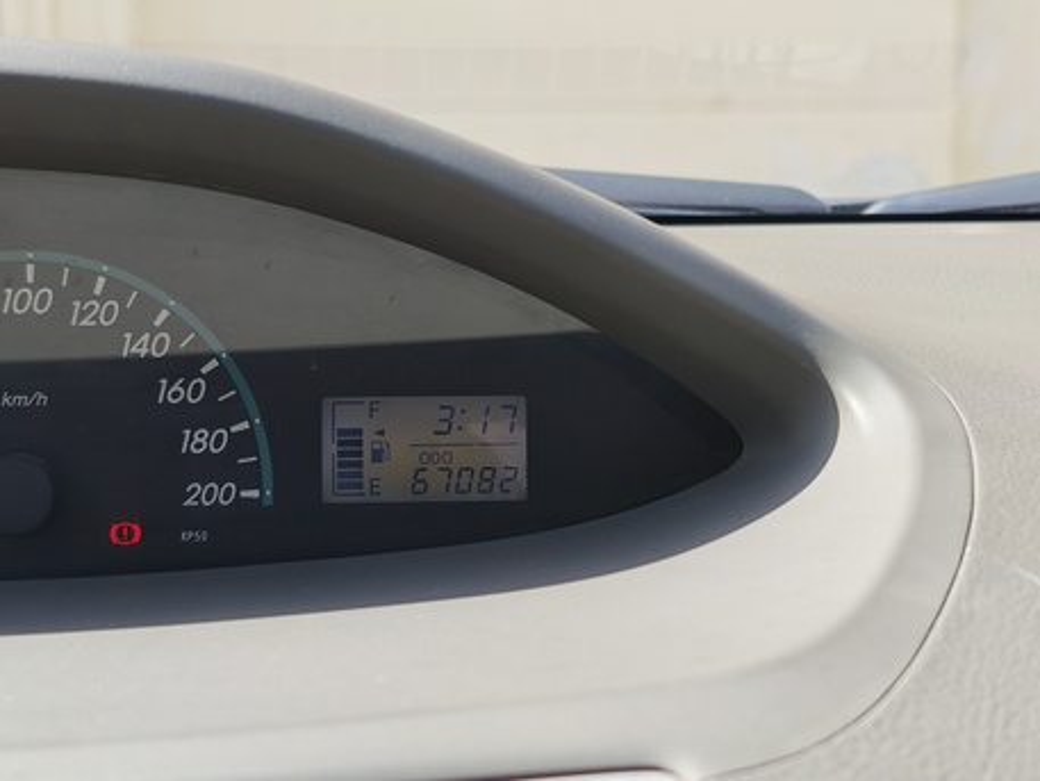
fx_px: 1773
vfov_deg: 24.8
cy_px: 390
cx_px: 520
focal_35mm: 59
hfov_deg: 32.7
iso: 50
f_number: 1.6
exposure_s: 1/200
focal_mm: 6.55
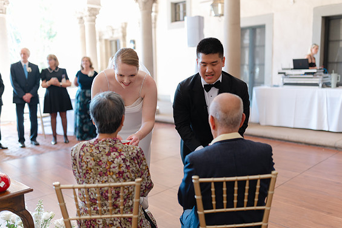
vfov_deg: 36.9
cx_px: 170
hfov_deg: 53.1
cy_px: 116
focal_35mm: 36
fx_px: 342
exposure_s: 1/60
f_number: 1.4
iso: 125
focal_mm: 35
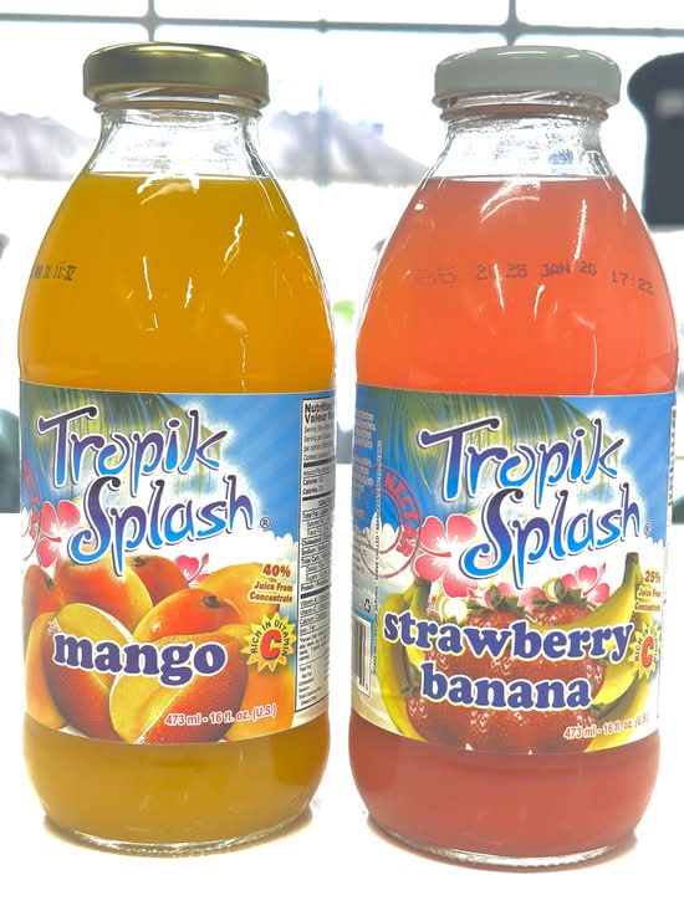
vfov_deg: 39.7
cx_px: 342
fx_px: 1264
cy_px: 456
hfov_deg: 30.3
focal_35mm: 48
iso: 80
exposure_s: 1/315
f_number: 1.78
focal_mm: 6.86
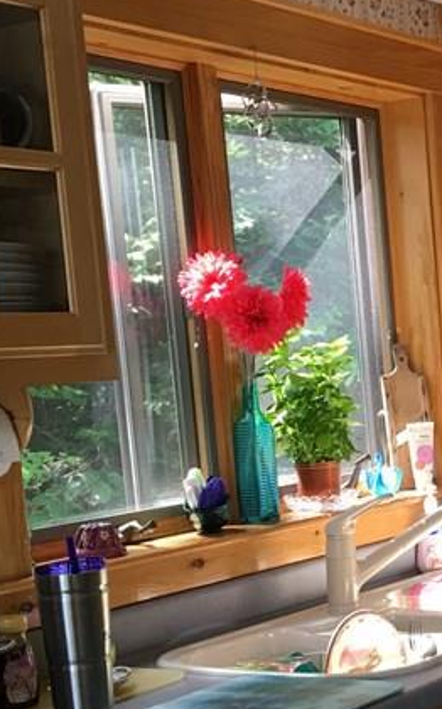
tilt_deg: -5.4
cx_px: 639
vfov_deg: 27.2
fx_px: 1447
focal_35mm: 75
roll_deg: +2.5
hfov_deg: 16.1
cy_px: 517
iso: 25
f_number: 2.2
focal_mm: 4.15
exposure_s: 1/30
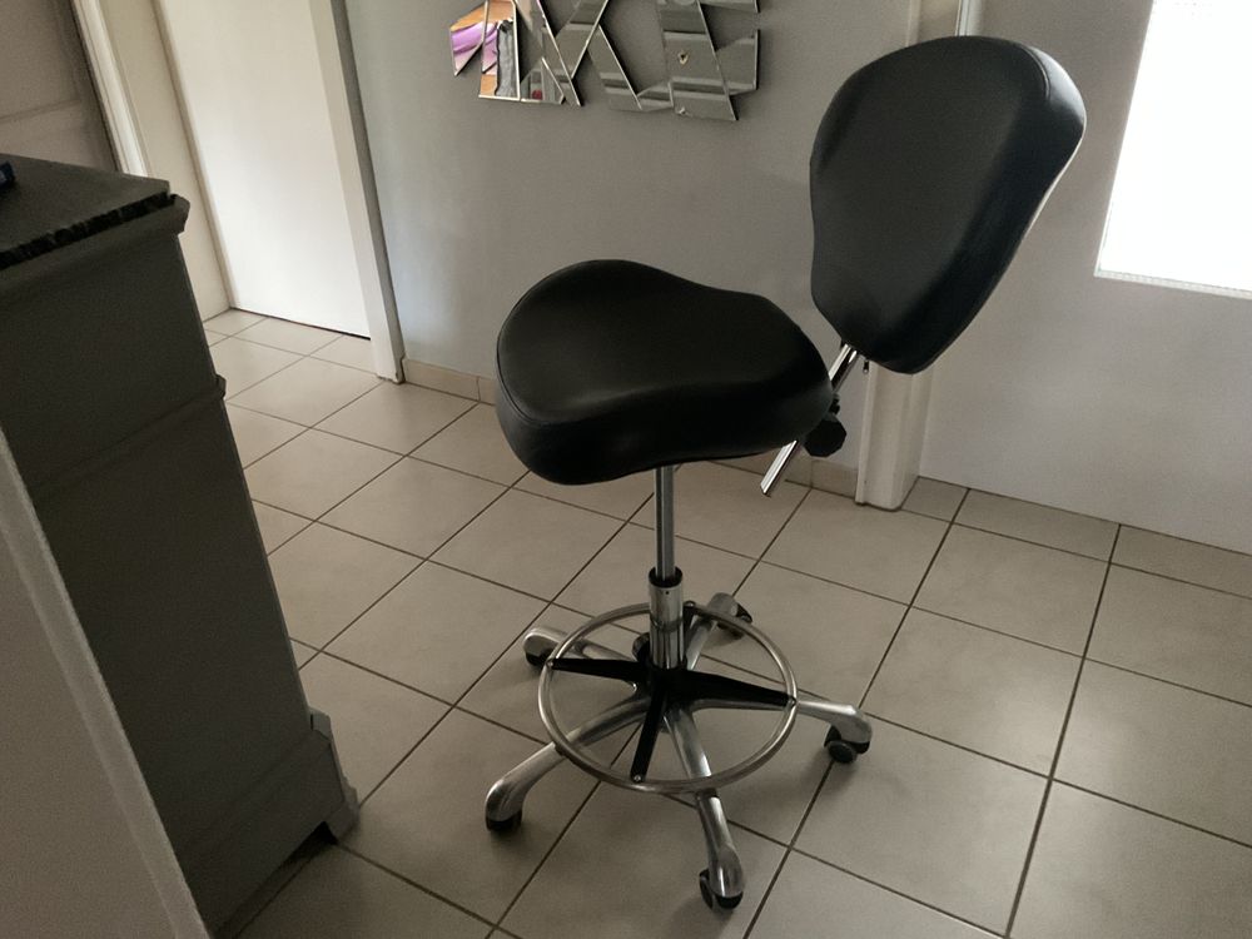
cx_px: 626
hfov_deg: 61.7
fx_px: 1049
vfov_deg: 48.2
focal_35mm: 29
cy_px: 470
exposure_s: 1/24
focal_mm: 3
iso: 500
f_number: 1.8
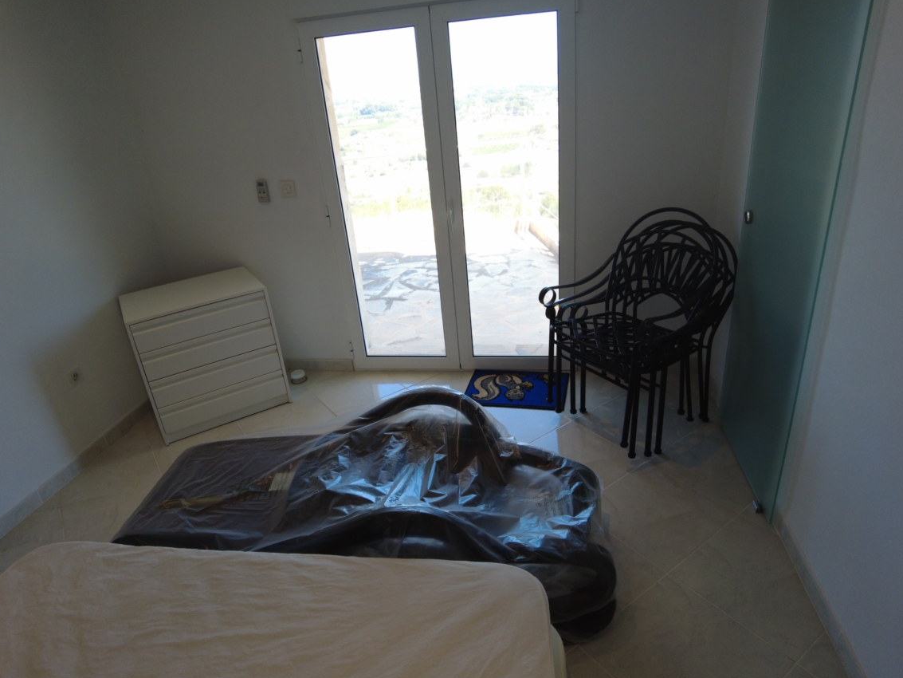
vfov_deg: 63.5
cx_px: 449
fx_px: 548
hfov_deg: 79.0
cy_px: 335
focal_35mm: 21
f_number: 1.8
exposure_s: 1/80
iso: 100
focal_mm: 4.4
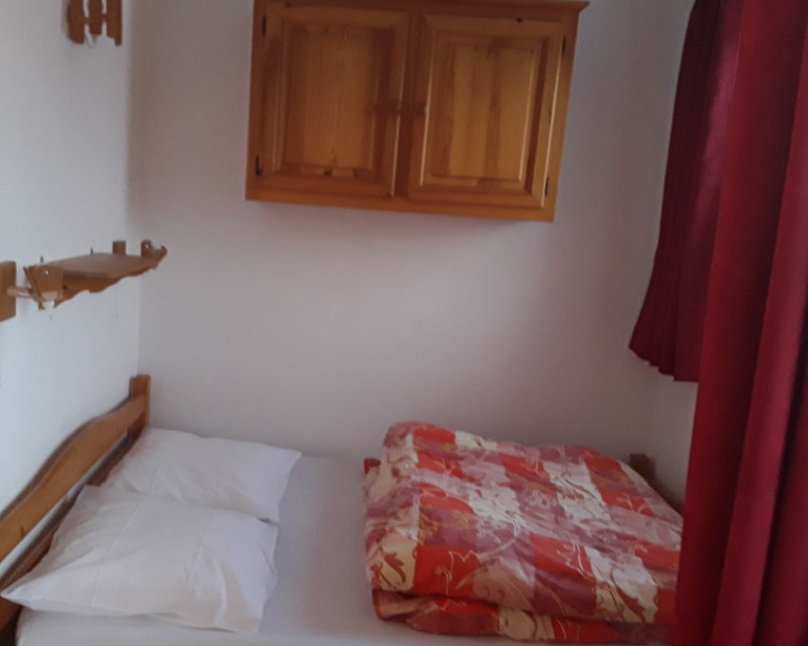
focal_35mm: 31
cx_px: 338
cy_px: 313
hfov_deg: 56.9
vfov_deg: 47.1
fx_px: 741
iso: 160
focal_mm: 2.91
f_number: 1.9
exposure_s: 1/17
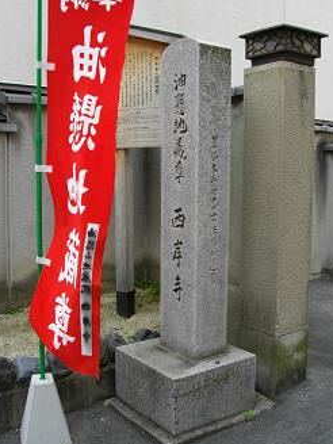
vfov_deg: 49.0
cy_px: 219
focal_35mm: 38
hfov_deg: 37.7
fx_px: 487
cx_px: 171
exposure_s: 1/400
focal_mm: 5.7
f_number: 2.9
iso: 100
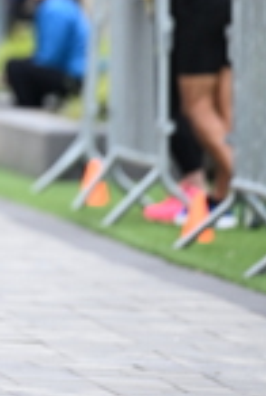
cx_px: -221
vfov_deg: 2.7
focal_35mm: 752
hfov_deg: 1.8
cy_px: -38
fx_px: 8295
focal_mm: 200
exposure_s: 1/1600
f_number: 2.8
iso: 640
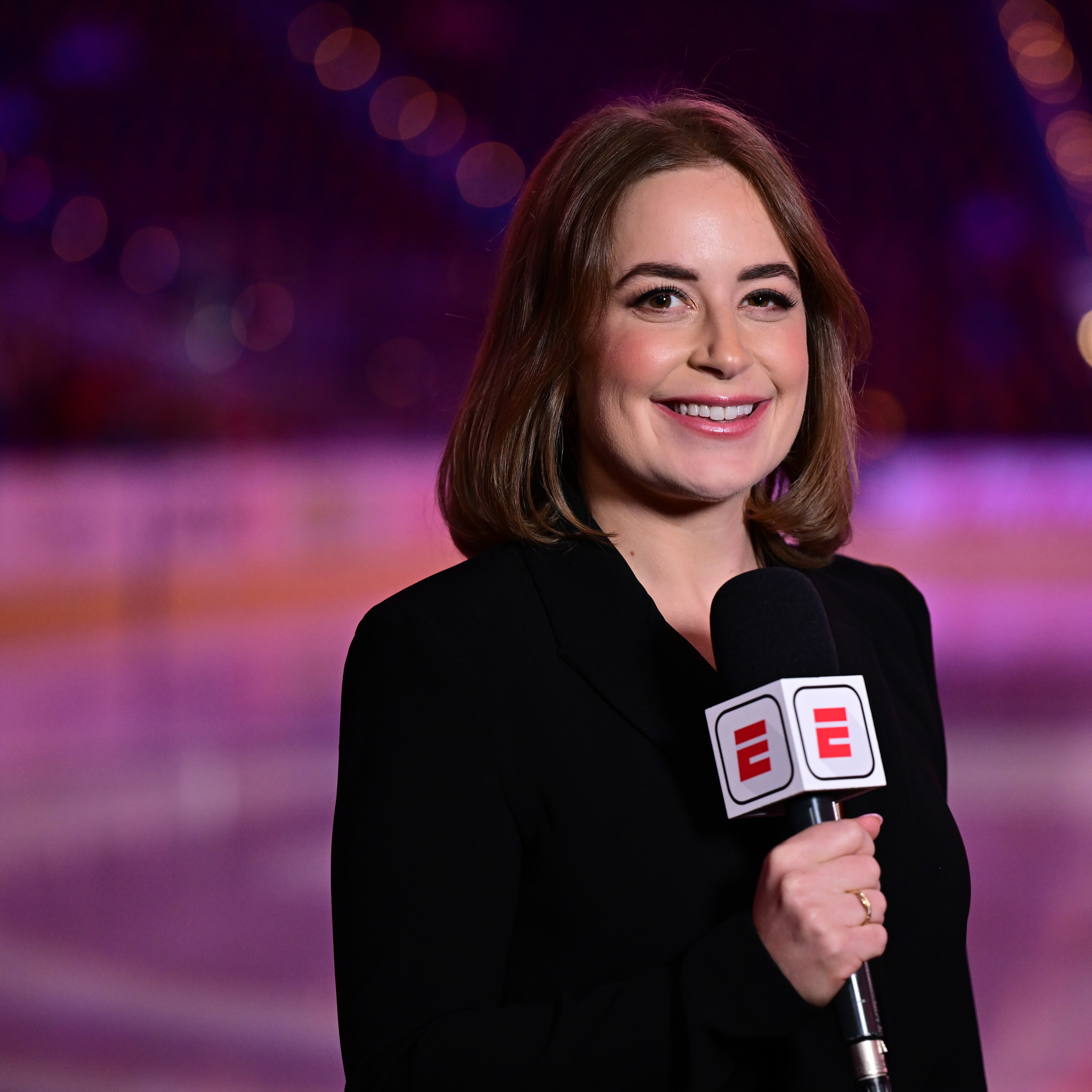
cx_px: 680
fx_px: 5710
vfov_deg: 10.9
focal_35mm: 160
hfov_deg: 10.9
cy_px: 548
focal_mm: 125
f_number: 2.8
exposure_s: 1/100
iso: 1600
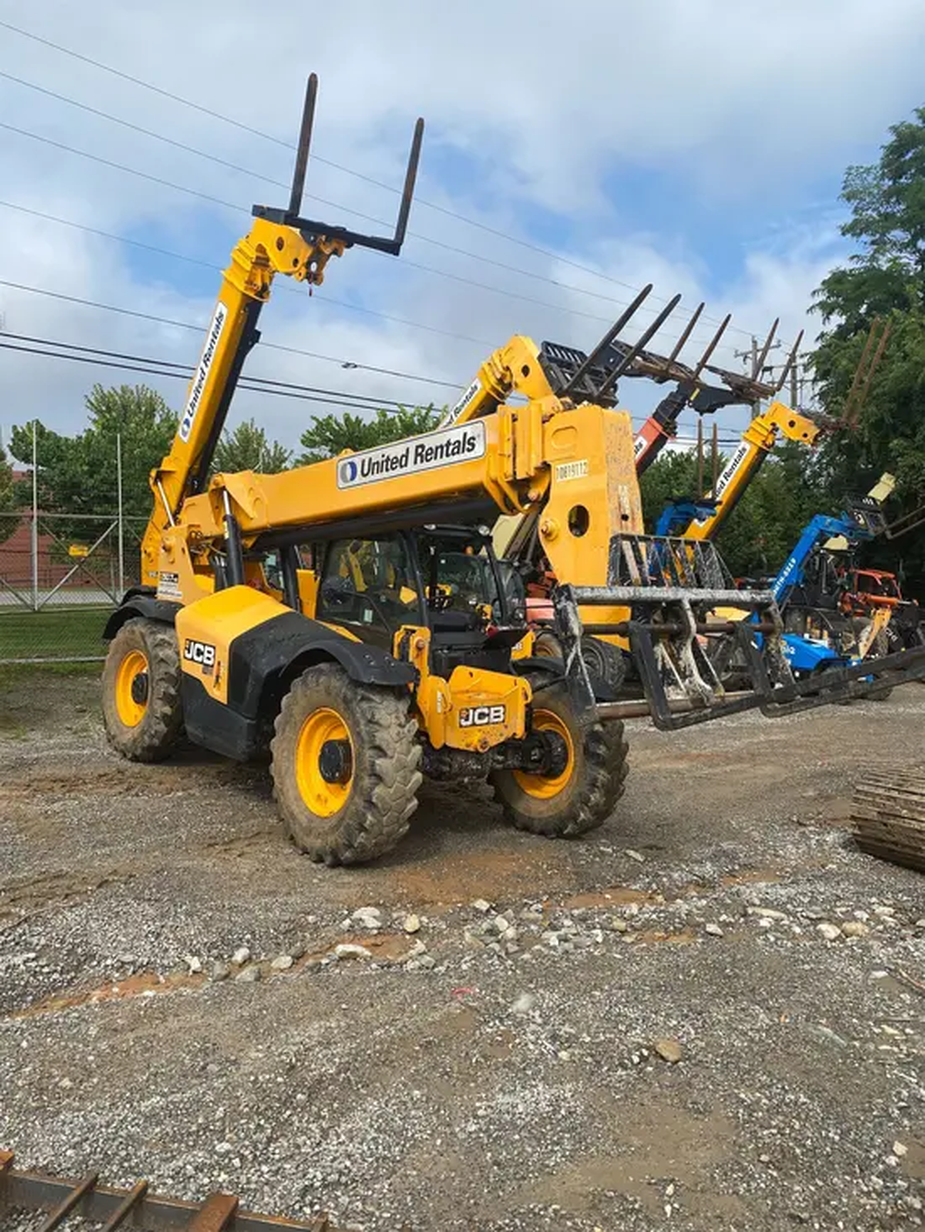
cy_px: 616
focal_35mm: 26
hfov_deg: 53.1
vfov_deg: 67.3
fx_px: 926
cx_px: 462
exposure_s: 1/2755
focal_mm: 4.25
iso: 32
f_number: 1.8
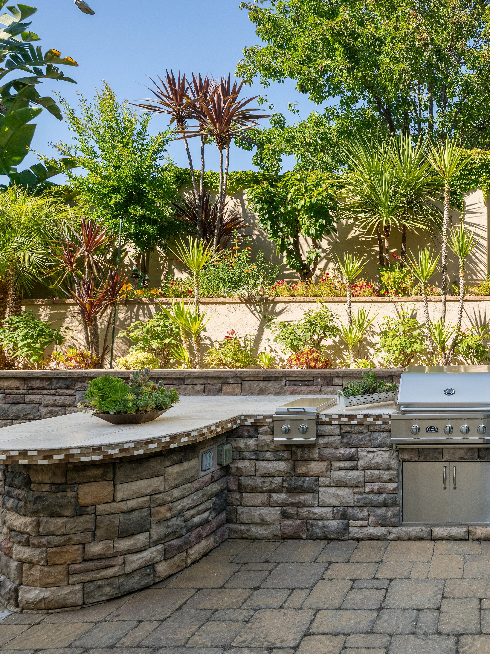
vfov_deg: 67.3
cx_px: 479
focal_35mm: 26
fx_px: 491
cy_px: 327
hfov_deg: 45.6
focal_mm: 18
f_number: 6.3
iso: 400
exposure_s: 1/80
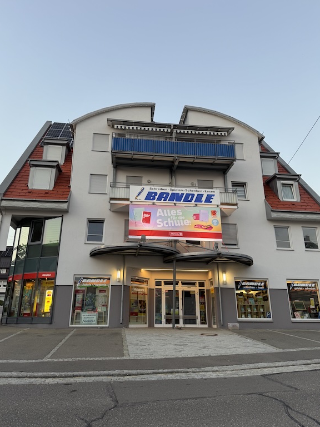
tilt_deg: +19.3
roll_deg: +0.0
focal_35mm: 25
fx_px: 308
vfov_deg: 69.4
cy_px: 209
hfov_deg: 54.9
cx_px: 156
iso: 125
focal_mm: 6.76
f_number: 1.78
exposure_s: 1/100
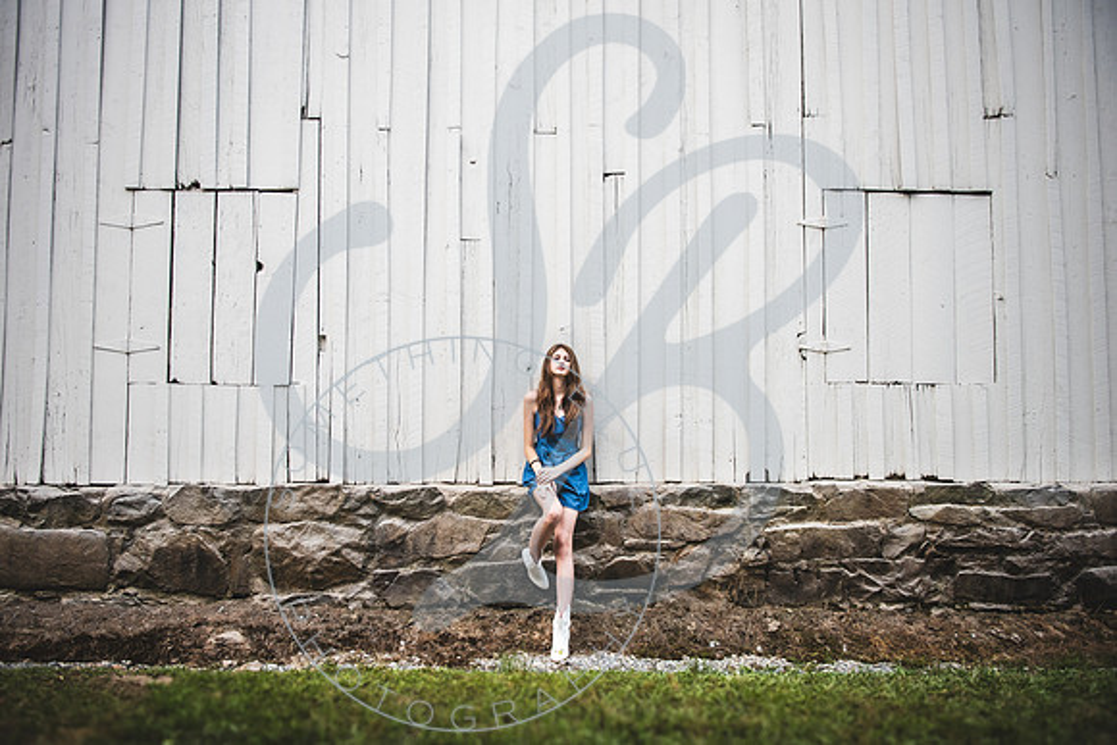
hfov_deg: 67.7
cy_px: 373
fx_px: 832
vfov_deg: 48.3
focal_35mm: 27
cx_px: 543
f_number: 2.8
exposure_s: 1/400
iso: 800
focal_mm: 26
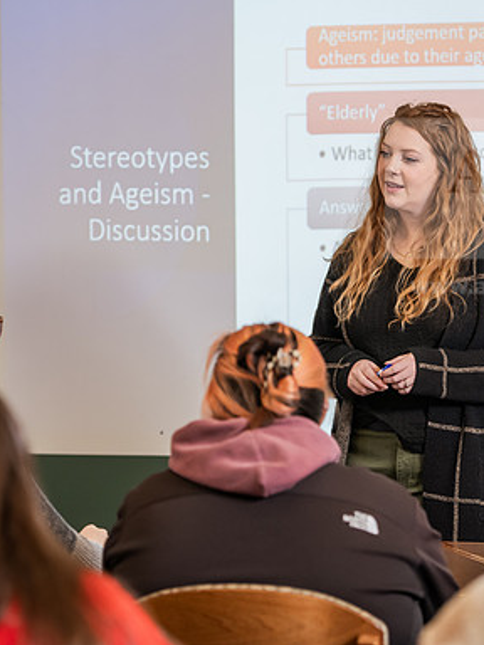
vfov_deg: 14.3
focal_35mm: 138
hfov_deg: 10.7
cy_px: 322
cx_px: 334
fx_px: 2573
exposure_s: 1/250
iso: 800
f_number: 3.2
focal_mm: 95
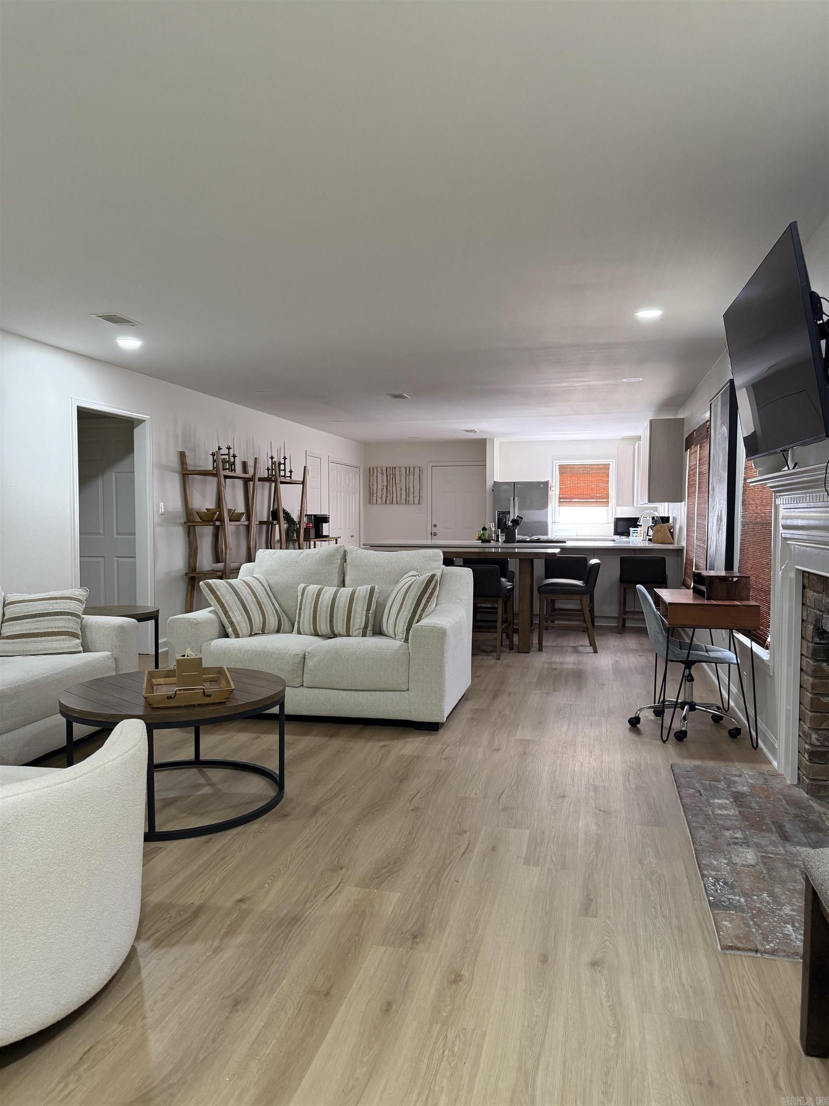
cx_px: 414
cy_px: 553
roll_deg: +0.0
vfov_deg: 71.6
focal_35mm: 24
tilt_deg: -2.4
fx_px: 766
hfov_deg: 56.8
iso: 250
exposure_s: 1/60
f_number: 1.78
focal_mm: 6.76
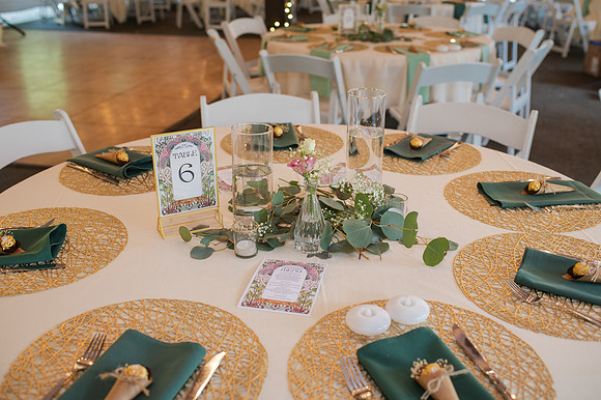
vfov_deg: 37.8
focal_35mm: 35
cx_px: 300
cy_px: 200
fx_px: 584
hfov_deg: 54.5
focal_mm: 35
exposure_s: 1/200
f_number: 3.5
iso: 1000
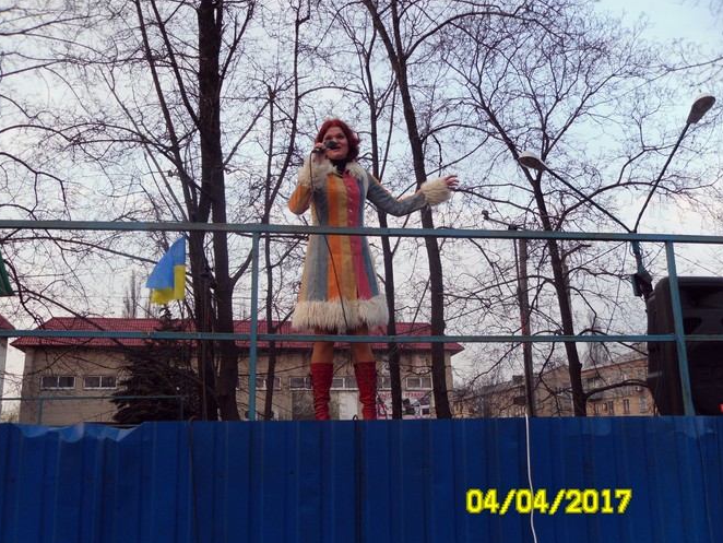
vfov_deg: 38.7
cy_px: 280
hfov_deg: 50.1
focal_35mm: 37
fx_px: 773
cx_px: 348
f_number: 3.5
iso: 80
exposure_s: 1/98
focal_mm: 6.3
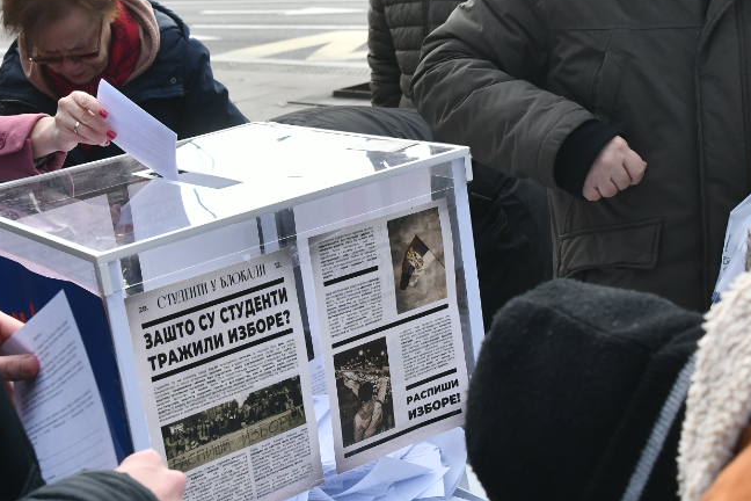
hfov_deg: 33.4
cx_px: 345
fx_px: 1252
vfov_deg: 22.6
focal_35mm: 60
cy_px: 219
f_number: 5
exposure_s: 1/2000
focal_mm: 24
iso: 800
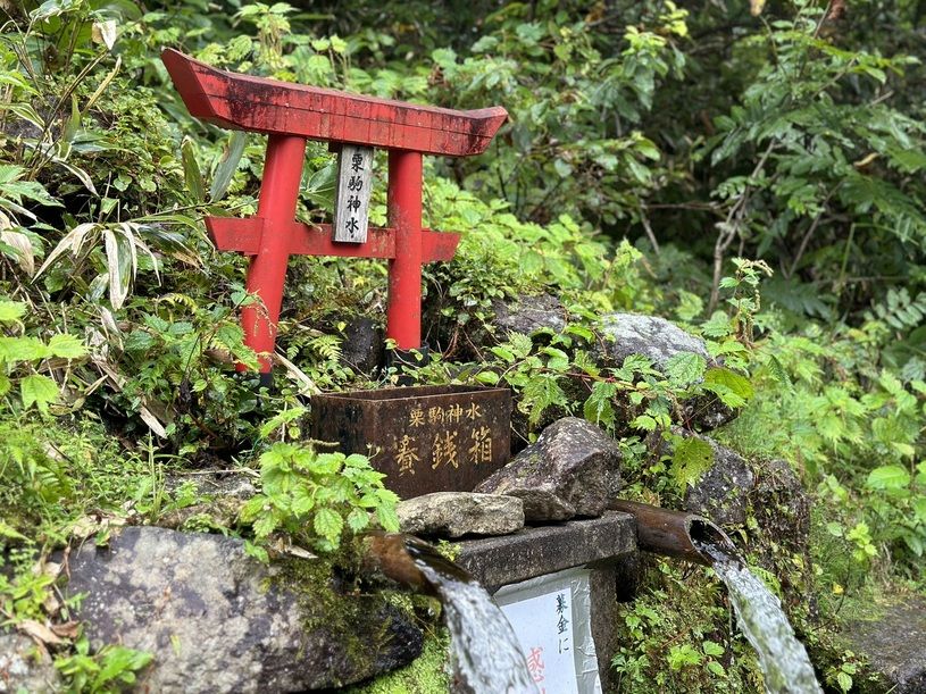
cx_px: 463
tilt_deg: -0.9
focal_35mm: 48
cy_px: 347
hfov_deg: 39.7
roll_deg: +0.9
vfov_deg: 30.3
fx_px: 1284
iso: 80
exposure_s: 1/395
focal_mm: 6.86
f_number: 1.78
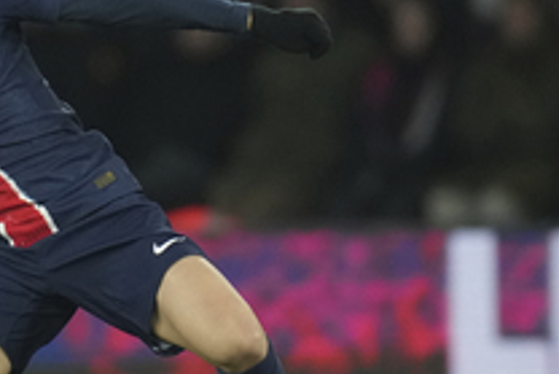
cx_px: -191
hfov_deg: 1.9
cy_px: 244
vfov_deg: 1.3
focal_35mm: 1075
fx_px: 16703
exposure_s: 1/2500
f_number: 2.8
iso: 3200
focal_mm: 400
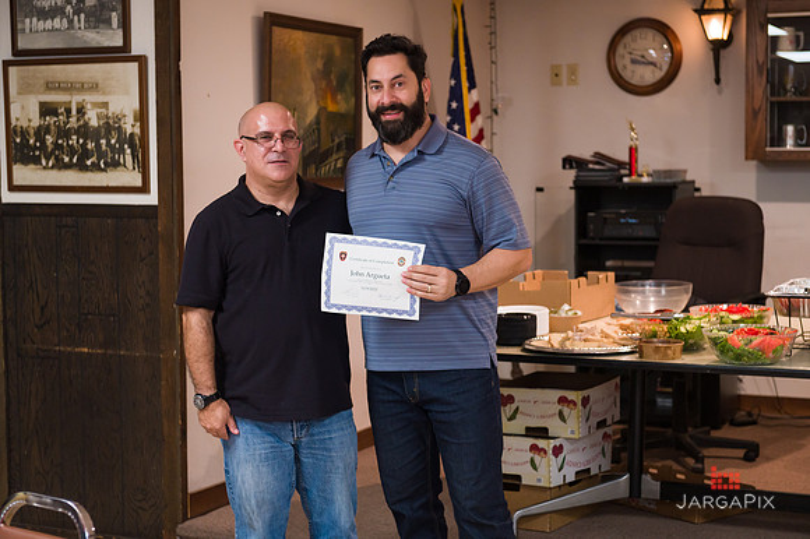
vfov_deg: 20.6
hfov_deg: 30.5
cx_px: 405
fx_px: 1484
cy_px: 270
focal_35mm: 66
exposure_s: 1/125
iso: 1250
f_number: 3.2
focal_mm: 66
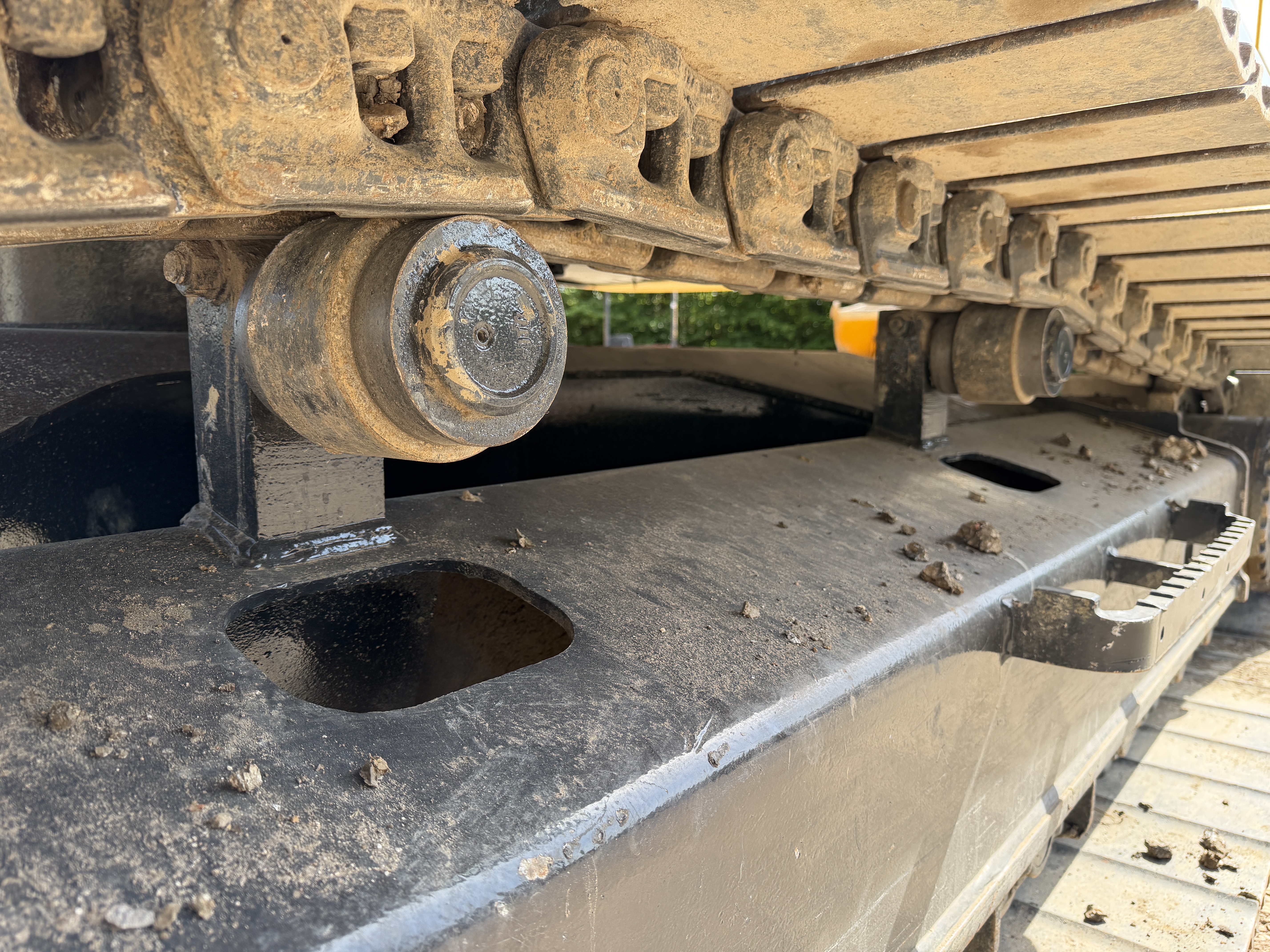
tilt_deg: -7.2
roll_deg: +1.4
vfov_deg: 56.8
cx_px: 635
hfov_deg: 71.6
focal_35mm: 24
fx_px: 881
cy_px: 476
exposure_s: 1/660
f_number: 1.78
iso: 100
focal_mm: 6.76
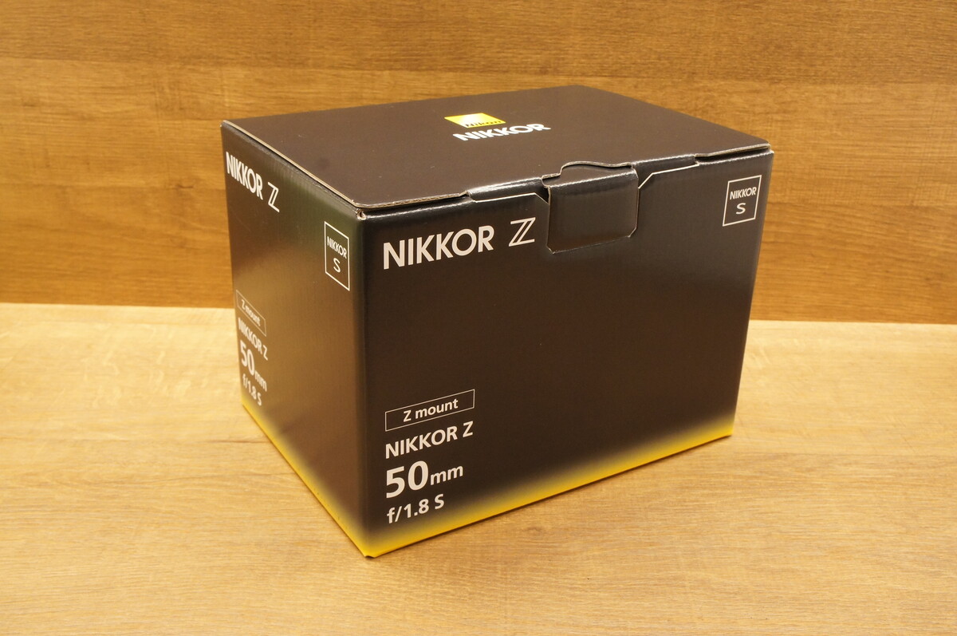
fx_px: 956
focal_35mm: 36
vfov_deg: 36.8
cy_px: 318
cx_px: 478
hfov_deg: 53.2
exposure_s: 1/30
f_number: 11
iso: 1600
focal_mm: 24
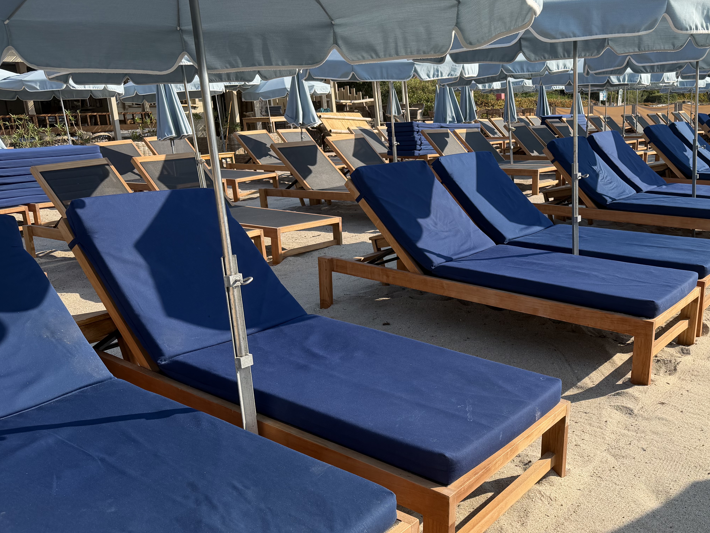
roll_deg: +2.7
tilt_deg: -14.1
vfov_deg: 41.8
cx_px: 467
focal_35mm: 34
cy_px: 285
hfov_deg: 53.0
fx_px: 697
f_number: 1.78
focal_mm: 6.76
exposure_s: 1/2907
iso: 80
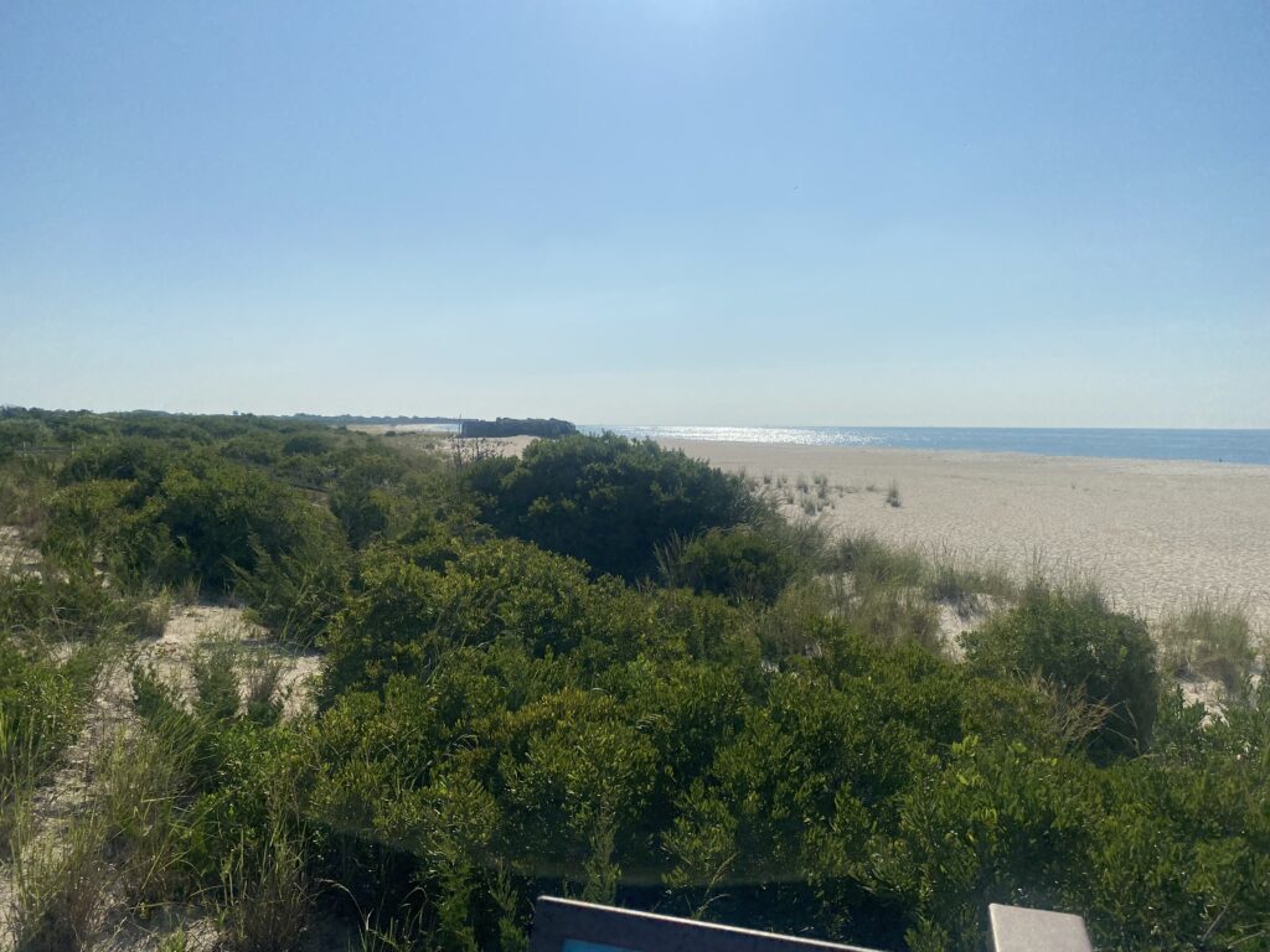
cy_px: 476
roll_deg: -0.4
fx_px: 954
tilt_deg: -5.4
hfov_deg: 67.3
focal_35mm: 26
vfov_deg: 53.1
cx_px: 635
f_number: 1.8
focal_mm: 4.25
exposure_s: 1/8197
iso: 32
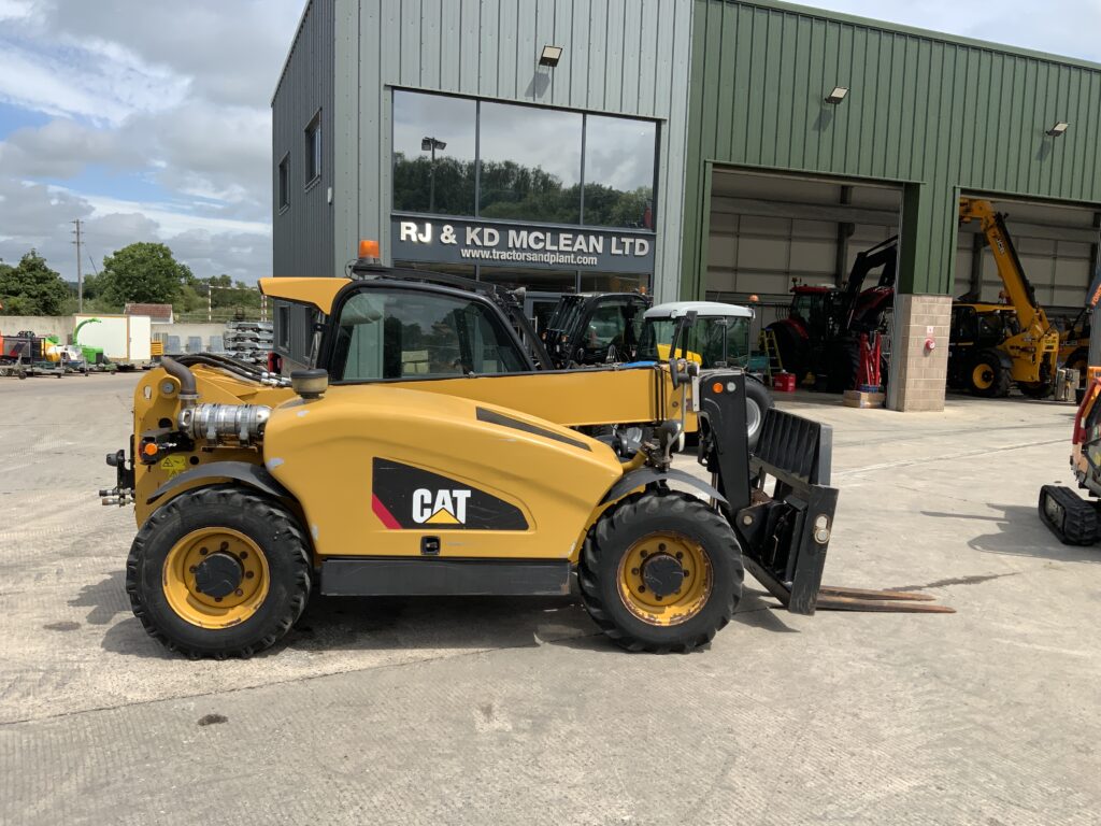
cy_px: 413
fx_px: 922
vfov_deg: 48.2
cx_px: 550
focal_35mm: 29
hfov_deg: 61.7
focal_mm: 3
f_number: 1.8
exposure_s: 1/2141
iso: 16
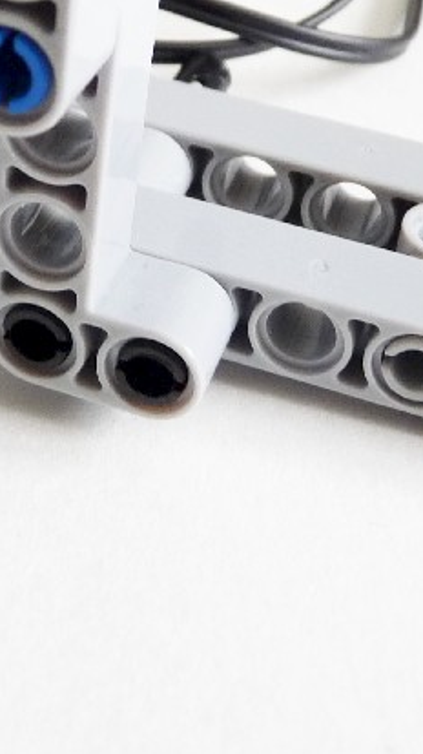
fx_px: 1457
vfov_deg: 28.3
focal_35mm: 73
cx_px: 98
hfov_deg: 16.4
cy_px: 142
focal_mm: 4.8
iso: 160
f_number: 2.8
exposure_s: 1/30
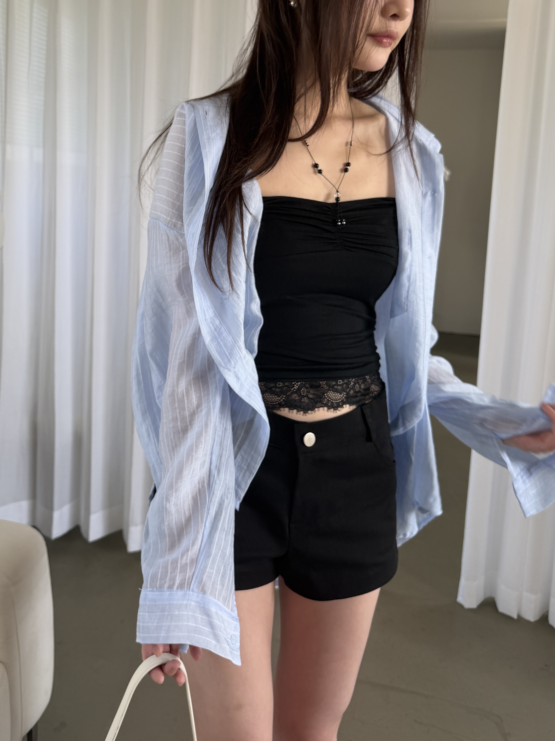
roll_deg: -1.2
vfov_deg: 71.6
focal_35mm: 24
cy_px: 370
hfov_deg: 56.8
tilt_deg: -6.7
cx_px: 278
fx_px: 513
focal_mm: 6.76
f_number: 1.78
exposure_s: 1/121
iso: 64
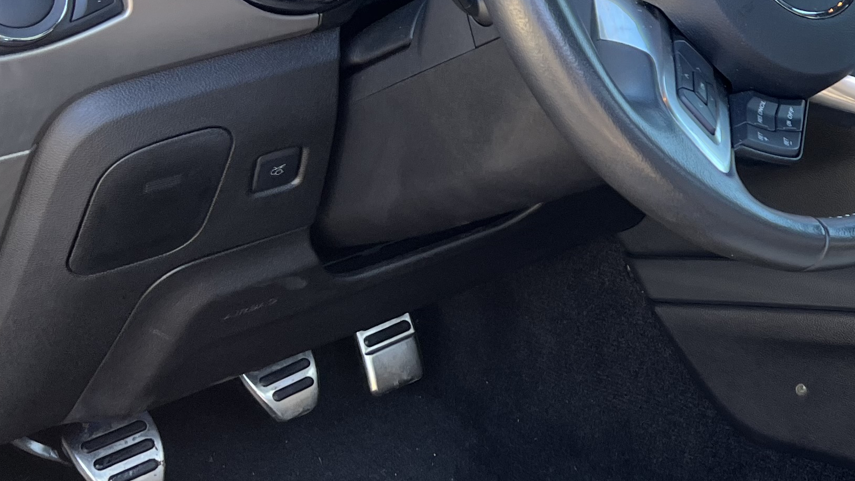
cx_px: 1023
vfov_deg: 17.2
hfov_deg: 26.8
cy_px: 210
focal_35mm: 70
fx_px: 1587
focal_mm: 5.1
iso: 64
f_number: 1.6
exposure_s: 1/122
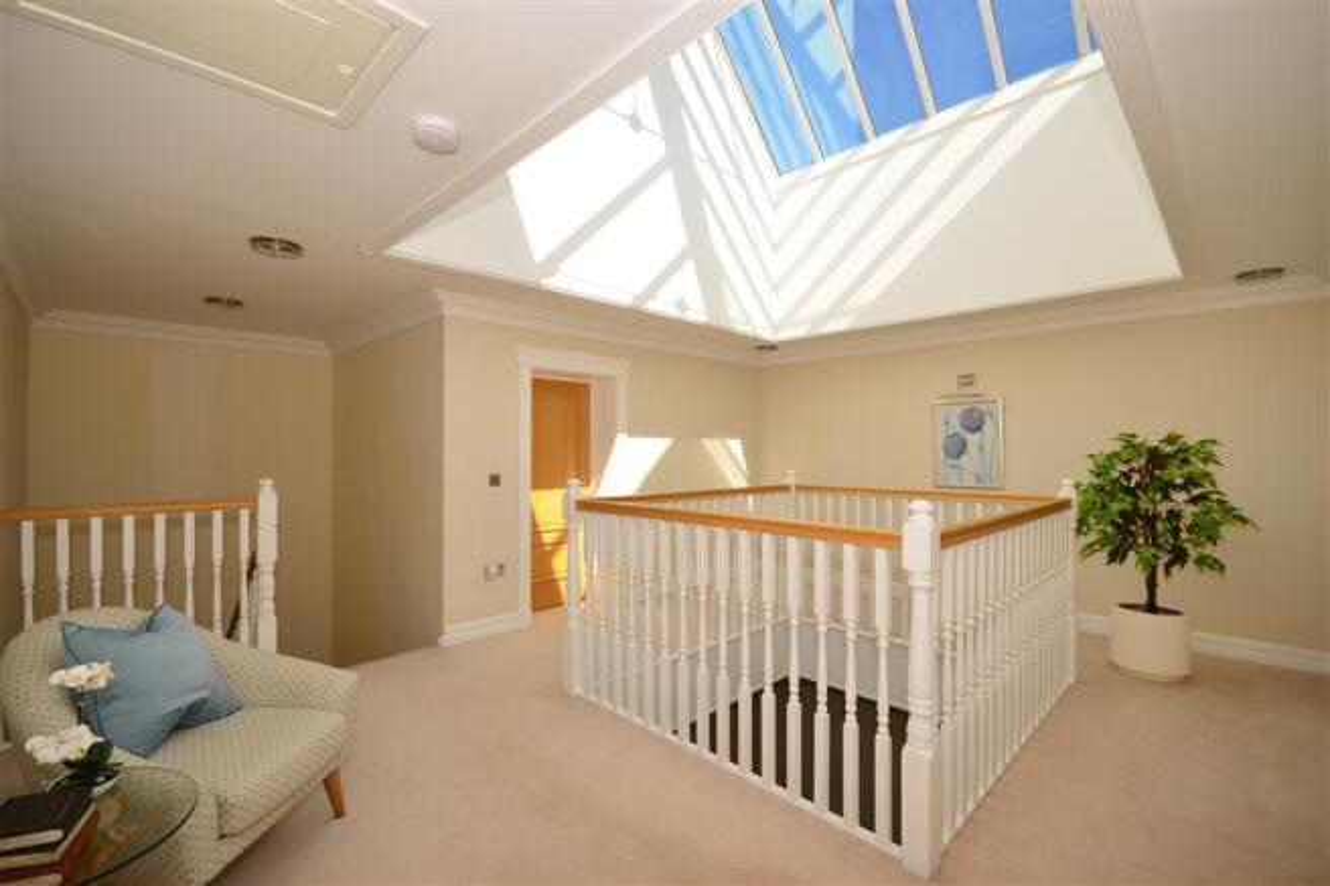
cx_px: 665
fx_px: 554
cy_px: 443
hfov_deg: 100.4
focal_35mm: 15
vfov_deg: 77.3
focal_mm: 10
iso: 200
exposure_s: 1/200
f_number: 7.1
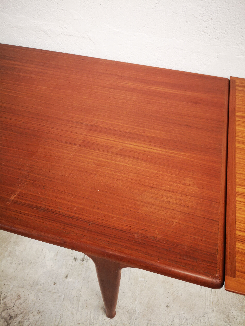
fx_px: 255
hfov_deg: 51.4
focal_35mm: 27
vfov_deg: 65.3
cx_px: 122
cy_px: 163
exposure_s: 1/50
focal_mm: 3.95
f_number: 1.8
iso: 125
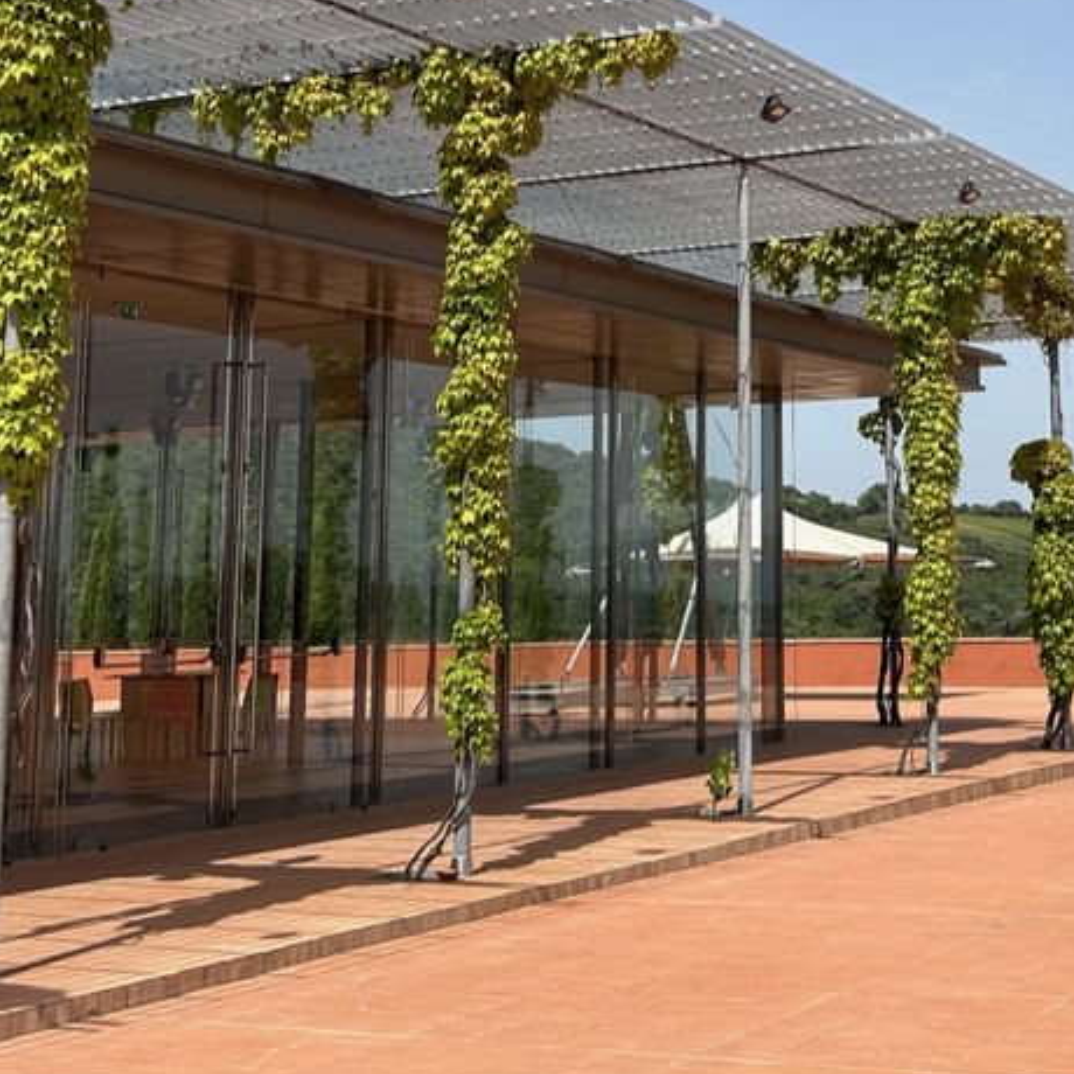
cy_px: 231
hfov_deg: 28.0
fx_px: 2106
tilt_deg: +10.6
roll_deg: +1.4
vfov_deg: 28.1
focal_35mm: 60
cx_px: 877
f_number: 1.5
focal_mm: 5.7
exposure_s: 1/5076
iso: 50
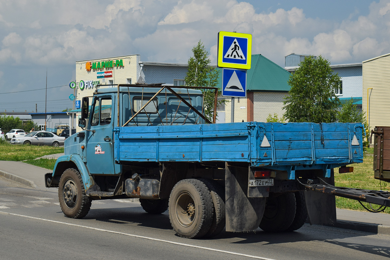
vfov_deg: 16.6
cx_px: 195
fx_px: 894
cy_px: 130
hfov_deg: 24.6
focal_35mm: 82
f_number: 7.1
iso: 200
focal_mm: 55
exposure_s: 1/1250
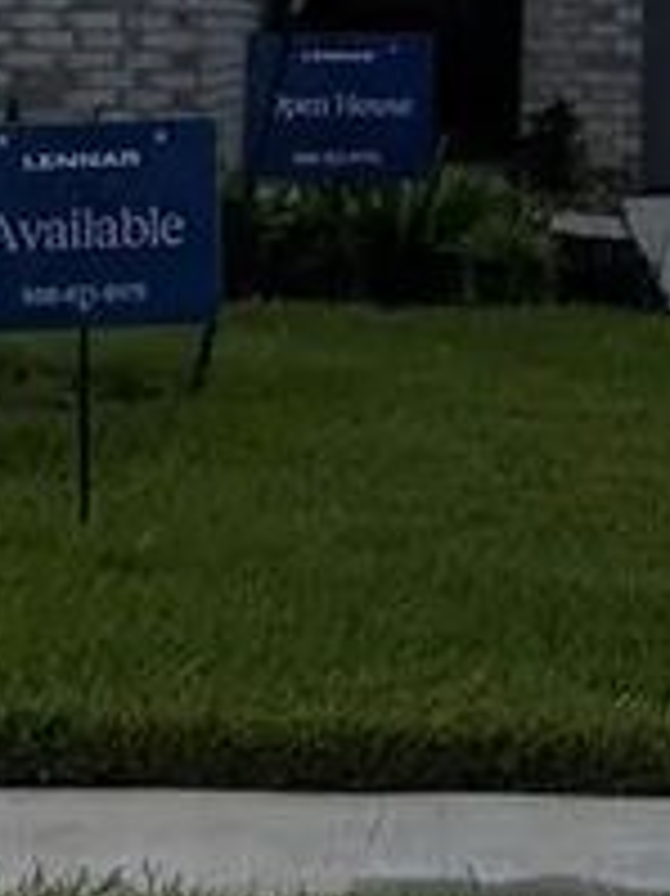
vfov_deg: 11.2
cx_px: 612
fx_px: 4263
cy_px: -682
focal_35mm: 165
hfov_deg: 8.9
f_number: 1.78
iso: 80
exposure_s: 1/9091
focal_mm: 6.76
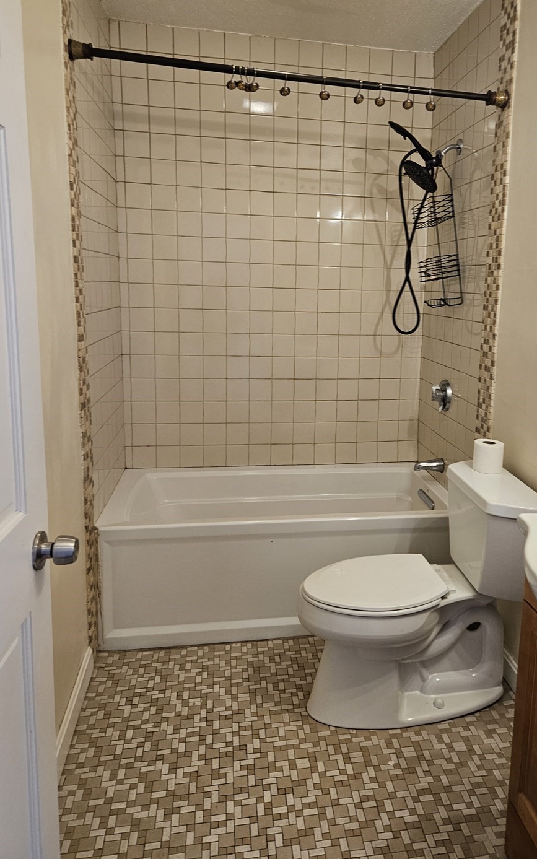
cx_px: 351
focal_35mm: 27
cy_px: 388
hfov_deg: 45.4
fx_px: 632
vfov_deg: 68.2
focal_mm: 5.4
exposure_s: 1/120
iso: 160
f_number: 1.8
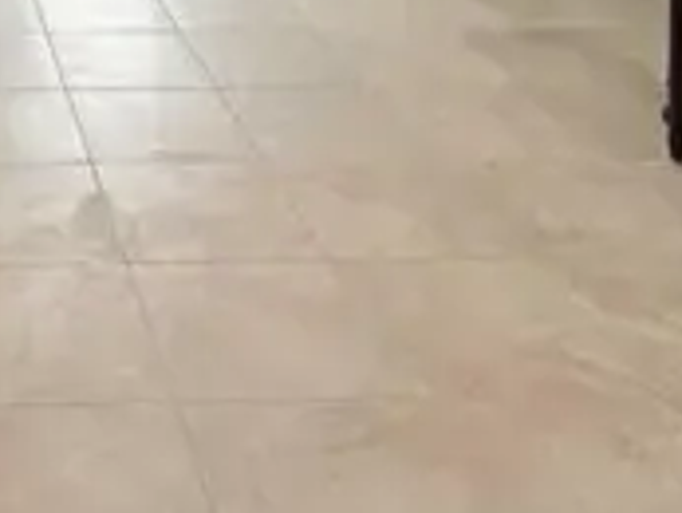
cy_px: -410
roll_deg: +0.1
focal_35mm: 62
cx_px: -87
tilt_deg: -1.1
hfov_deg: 28.1
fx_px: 1222
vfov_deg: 18.5
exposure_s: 1/120
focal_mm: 2.22
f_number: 2.2
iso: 160
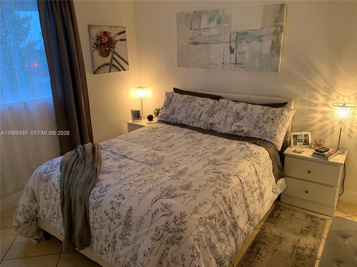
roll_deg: +1.3
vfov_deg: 53.1
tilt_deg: -20.0
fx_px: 268
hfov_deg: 67.3
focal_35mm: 26
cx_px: 178
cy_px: 134
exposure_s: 1/60
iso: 400
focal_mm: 4.25
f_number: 1.8
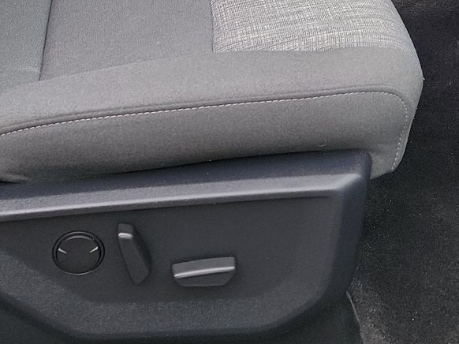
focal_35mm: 66
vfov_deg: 20.1
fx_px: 875
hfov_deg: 29.4
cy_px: -124
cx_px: 195
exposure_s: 1/119
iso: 71
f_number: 1.8
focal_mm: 6.7
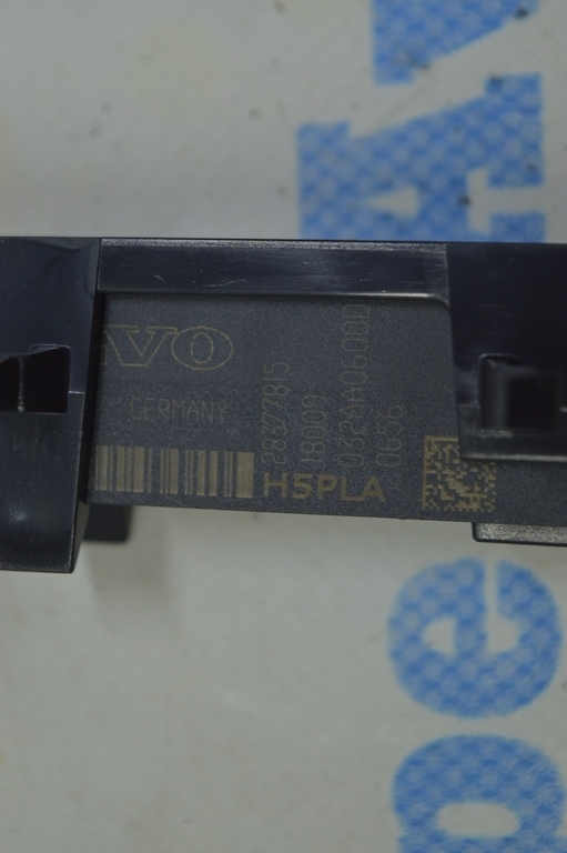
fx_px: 1952
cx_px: 284
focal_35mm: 82
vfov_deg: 24.6
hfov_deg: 16.5
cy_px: 426
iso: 400
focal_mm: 55
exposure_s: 1/50
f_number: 5.6
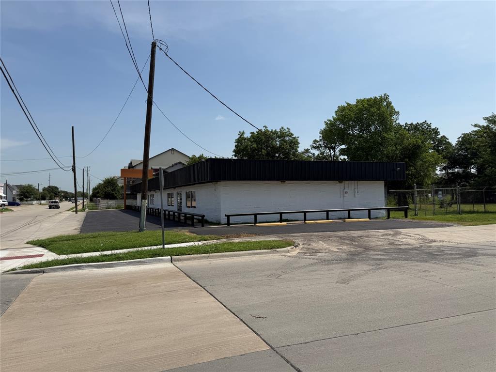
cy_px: 186
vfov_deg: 56.8
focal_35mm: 24
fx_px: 344
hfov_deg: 71.6
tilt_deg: +1.3
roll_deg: +1.6
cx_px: 248
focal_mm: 6.76
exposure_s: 1/8130
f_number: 1.78
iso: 80
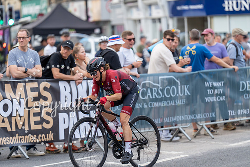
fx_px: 1389
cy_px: 84
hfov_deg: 10.3
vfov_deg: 6.9
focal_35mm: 200
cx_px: 125
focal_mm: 200
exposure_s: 1/1000
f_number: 3.2
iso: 500
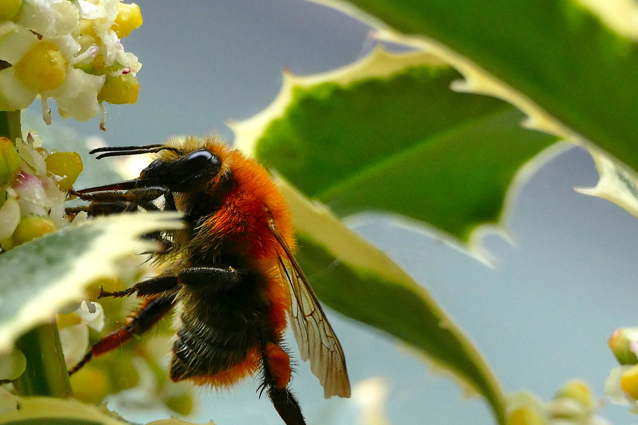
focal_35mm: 1067
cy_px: 272
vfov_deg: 1.3
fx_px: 18911
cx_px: 222
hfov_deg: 1.9
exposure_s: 1/400
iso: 400
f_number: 4
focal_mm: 146
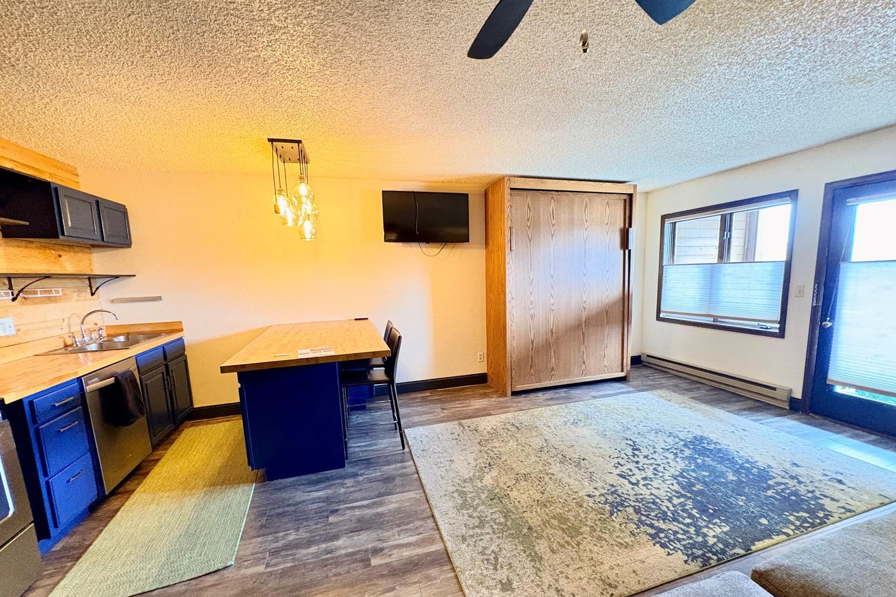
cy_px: 324
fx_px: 373
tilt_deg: -8.4
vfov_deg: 77.2
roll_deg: +1.7
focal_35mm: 15
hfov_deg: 100.4
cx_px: 457
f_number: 2.2
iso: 640
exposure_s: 1/60
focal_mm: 2.22
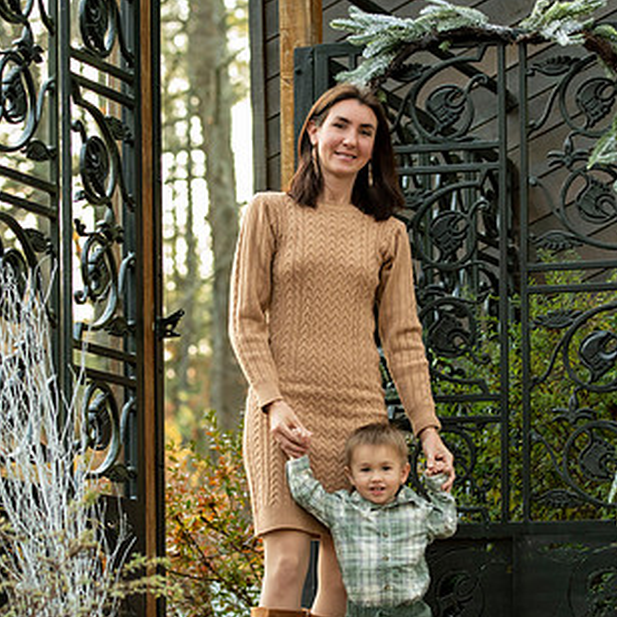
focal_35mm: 142
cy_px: 368
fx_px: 2864
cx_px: 268
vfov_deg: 12.3
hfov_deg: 12.3
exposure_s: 1/200
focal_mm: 85
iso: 1000
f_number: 3.5
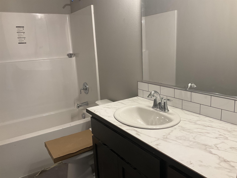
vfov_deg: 48.2
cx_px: 118
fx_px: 199
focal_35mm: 29
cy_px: 89
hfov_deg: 61.7
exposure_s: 1/60
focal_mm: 3
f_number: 1.8
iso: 80
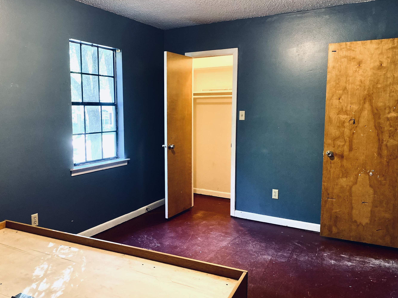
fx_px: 345
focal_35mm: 30
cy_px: 147
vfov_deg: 46.8
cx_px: 174
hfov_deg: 59.8
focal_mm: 4.25
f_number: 1.8
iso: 400
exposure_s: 1/60
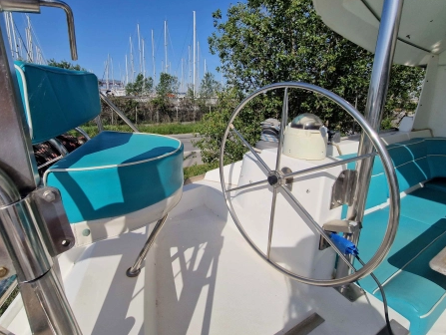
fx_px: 206
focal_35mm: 16
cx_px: 191
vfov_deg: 77.7
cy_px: 143
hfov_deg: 93.8
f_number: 2.2
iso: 50
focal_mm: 2.2
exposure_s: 1/3848
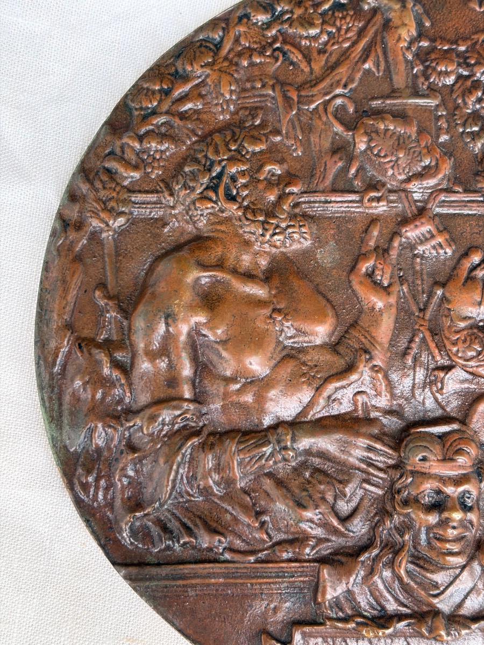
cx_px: 242
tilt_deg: -82.0
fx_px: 969
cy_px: 322
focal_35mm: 52
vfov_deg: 36.8
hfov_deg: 28.0
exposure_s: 1/113
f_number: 1.6
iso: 50
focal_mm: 5.96
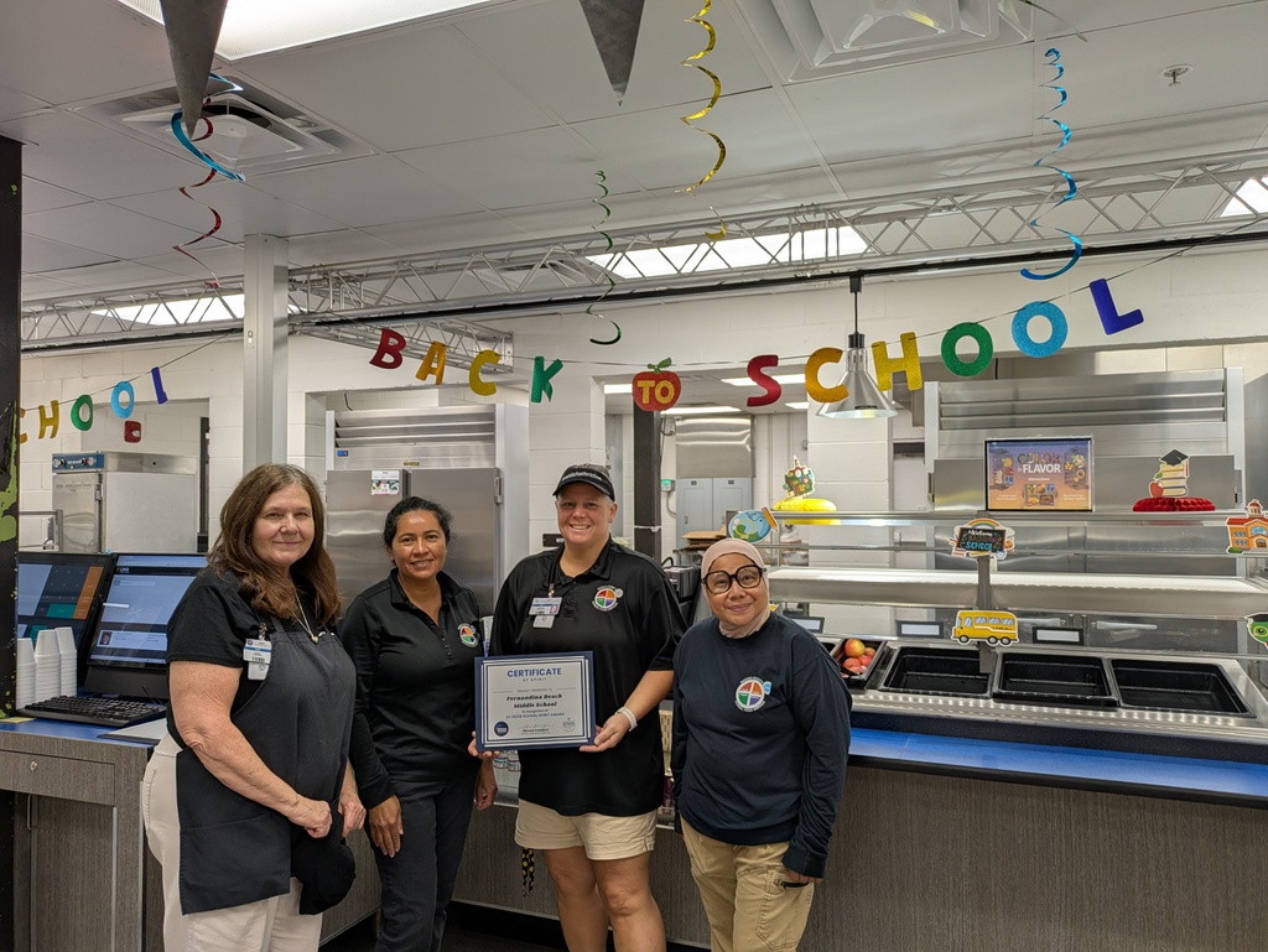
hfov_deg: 69.4
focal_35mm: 25
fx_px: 916
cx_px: 634
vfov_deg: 54.9
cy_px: 476
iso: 77
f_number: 1.89
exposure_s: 1/120
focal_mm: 5.43
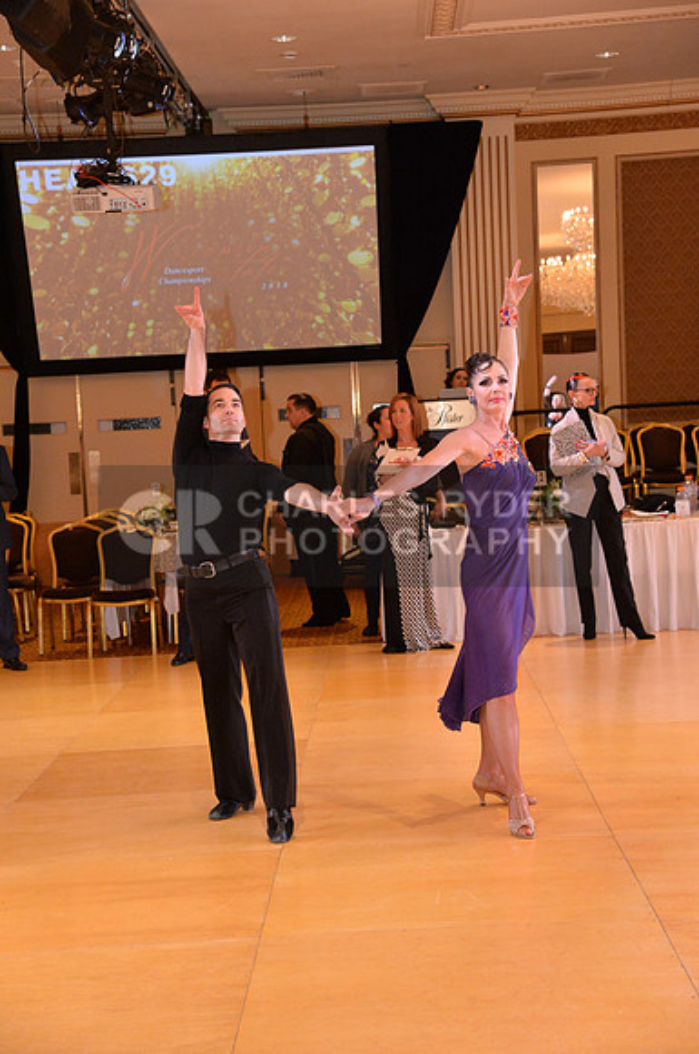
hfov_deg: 19.4
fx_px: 2045
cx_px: 350
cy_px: 527
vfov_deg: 28.9
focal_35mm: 70
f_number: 6.3
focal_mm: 70
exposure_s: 1/250
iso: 4000
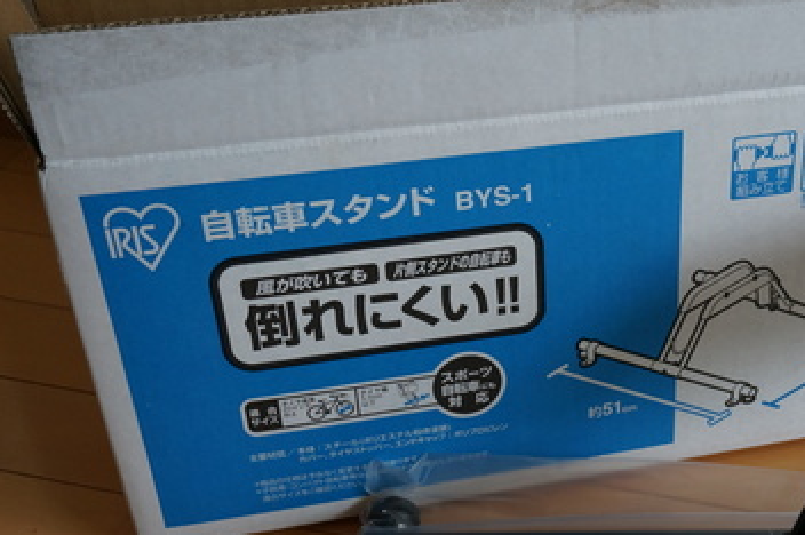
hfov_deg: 32.9
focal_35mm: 59
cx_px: 668
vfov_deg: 22.7
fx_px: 1315
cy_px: 415
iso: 640
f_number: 4
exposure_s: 1/60
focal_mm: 23
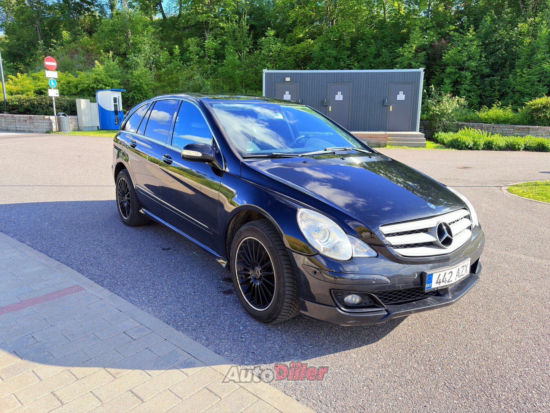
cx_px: 275
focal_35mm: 26
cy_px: 206
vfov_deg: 53.1
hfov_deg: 67.3
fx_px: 413
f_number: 1.6
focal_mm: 5.96
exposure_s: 1/440
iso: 50
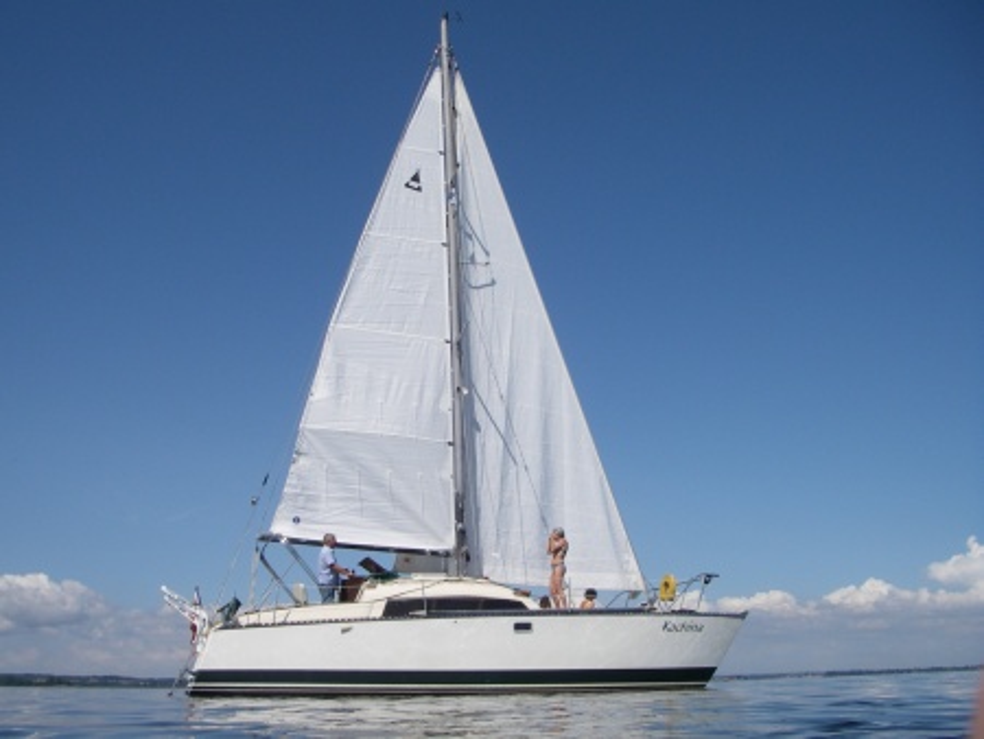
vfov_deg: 37.8
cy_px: 370
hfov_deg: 49.0
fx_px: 1081
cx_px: 492
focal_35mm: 38
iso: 80
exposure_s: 1/500
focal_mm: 6.3
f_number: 6.6
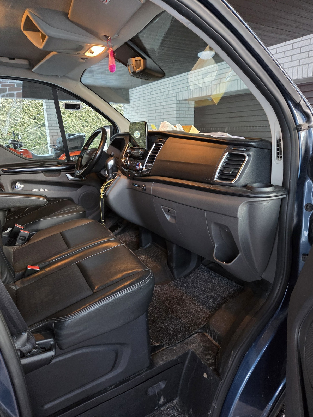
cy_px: 208
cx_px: 156
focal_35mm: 23
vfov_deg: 73.9
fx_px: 277
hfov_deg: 58.9
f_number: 1.8
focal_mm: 5.4
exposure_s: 1/50
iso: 1600
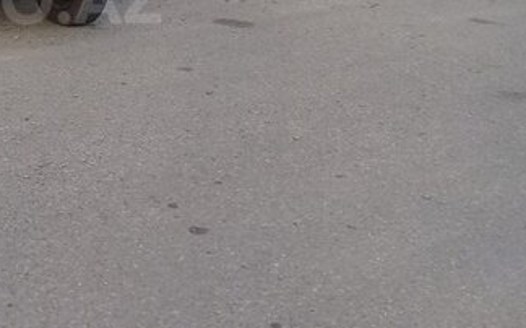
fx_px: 960
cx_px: -5
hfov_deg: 28.7
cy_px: -1
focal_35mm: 67
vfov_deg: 18.9
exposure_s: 1/307
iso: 50
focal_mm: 3.3
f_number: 2.2
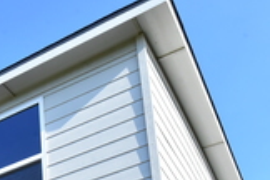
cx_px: -23
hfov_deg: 27.6
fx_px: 502
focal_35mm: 67
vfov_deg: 16.7
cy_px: 328
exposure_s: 1/500
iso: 1600
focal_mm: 17
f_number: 11
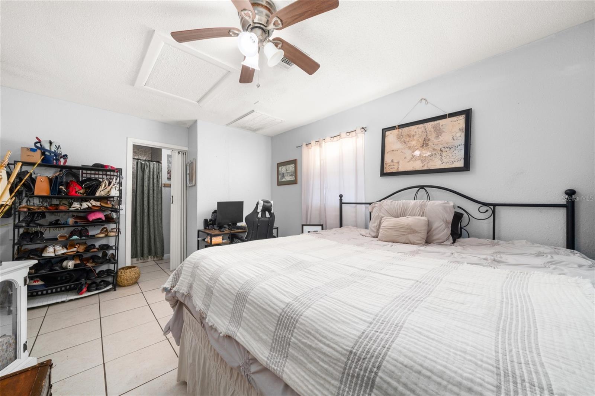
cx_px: 298
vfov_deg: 90.0
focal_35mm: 12
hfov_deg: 112.6
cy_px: 198
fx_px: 198
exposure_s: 1
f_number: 11
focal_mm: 12
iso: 400
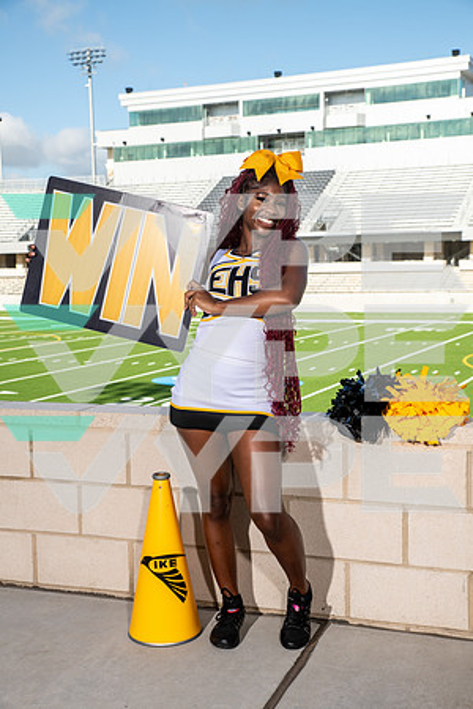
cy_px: 354
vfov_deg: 41.1
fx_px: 946
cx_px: 236
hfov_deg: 28.1
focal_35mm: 48
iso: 100
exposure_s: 1/320
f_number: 7.1
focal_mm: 48
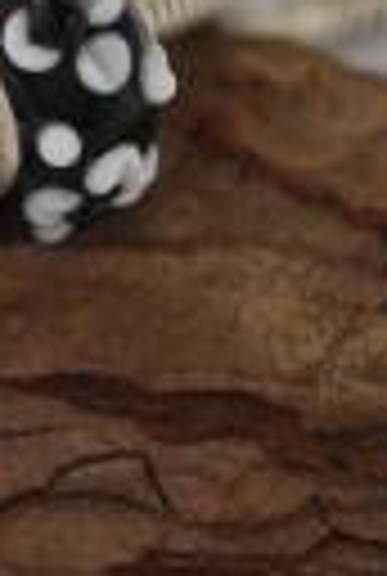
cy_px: 9
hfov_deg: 4.9
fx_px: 4410
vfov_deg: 7.4
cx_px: -362
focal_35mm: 275
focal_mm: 46
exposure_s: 1/30
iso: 360
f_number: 5.3
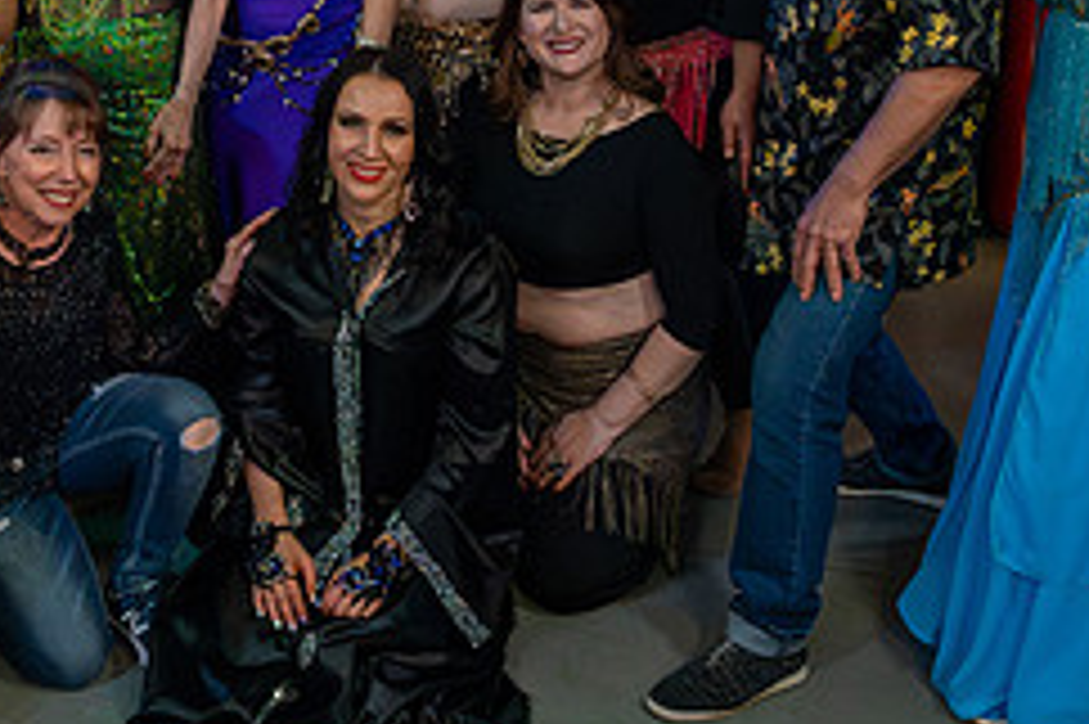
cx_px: 165
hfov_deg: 27.0
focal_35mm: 73
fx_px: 2207
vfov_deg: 18.4
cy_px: 117
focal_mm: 27
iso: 32000
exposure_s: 1/320
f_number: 4
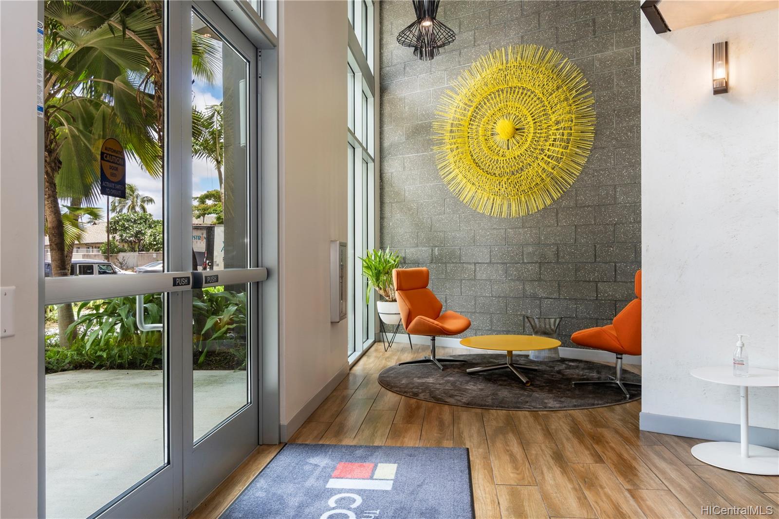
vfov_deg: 50.4
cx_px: 390
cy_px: 260
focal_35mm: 26
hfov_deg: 70.4
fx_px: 552
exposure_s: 1/320
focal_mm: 17
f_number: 8
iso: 160
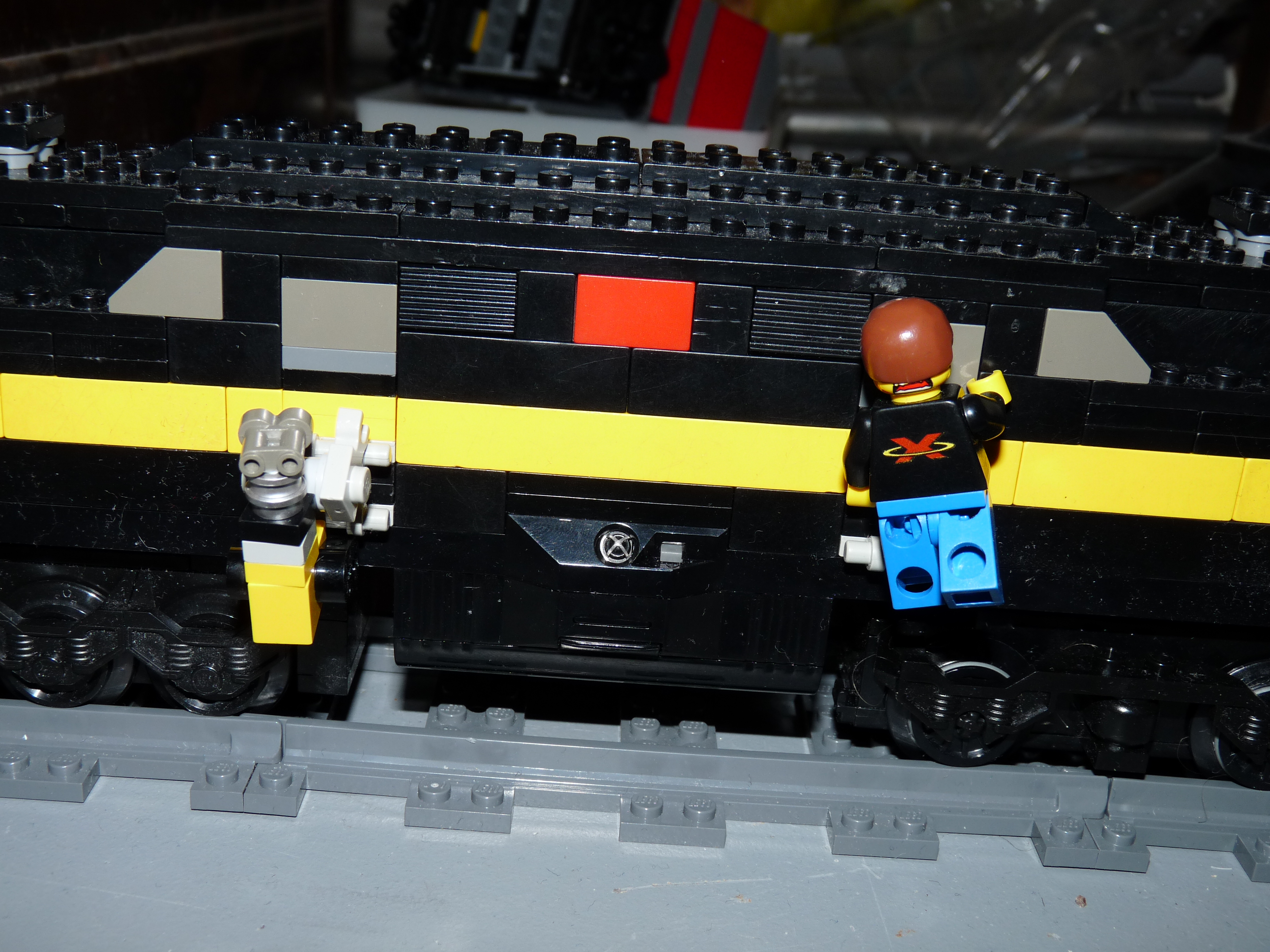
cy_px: 476
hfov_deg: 46.8
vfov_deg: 36.0
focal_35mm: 40
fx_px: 1468
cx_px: 635
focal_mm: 7.2
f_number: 4
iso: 100
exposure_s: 1/125
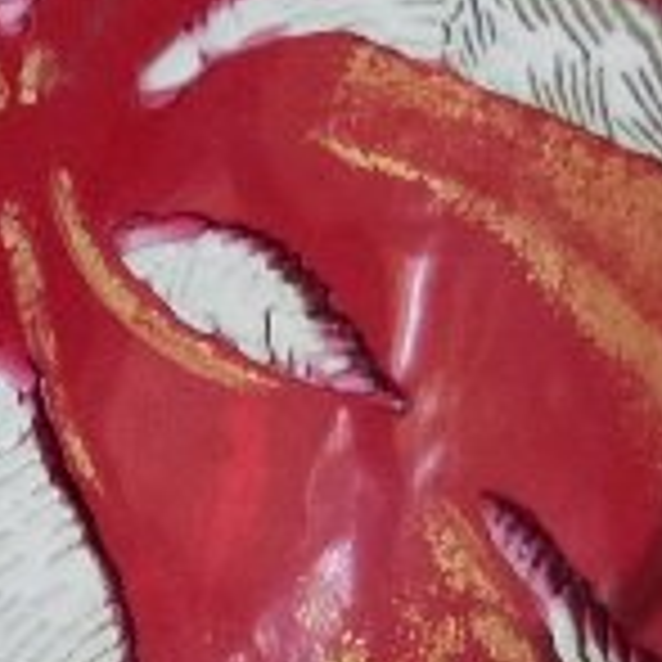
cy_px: 477
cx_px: -5
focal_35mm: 180
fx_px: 3895
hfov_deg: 9.6
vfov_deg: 9.7
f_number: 2.8
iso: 250
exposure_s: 1/60
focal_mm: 4.5
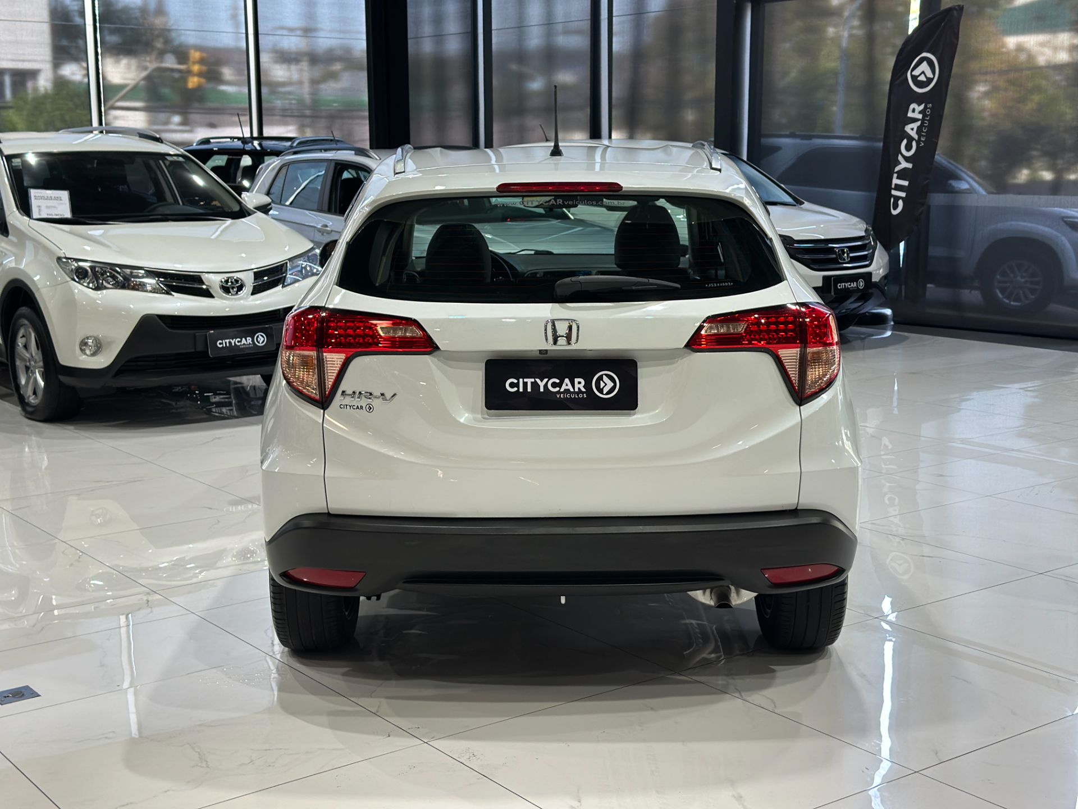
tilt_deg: -10.1
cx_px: 539
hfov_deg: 39.7
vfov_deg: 30.3
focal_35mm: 48
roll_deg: +0.1
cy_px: 404
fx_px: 1495
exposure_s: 1/120
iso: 125
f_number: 1.78
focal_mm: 6.86
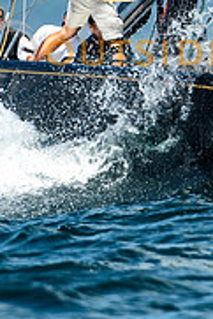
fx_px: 19814
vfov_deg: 0.9
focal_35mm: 2237
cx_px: 165
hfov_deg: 0.6
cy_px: 46
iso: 400
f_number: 5.6
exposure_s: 1/2000
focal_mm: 400
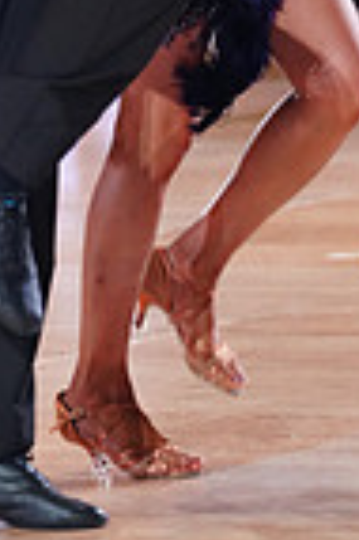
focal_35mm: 487
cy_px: -193
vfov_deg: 4.2
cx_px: 115
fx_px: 7302
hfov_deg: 2.8
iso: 2000
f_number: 2.8
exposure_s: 1/320
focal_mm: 120
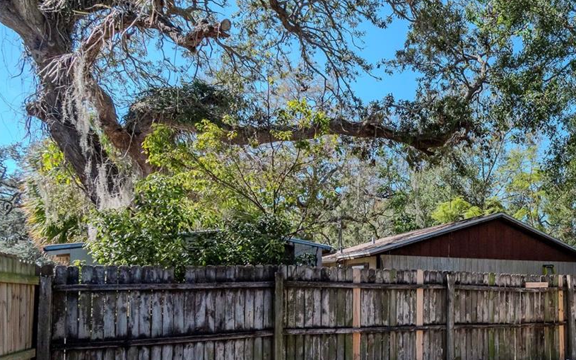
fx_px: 471
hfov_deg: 55.2
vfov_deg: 41.2
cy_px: 247
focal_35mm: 30
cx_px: 511
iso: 500
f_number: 7.1
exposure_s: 1/1600
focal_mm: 10
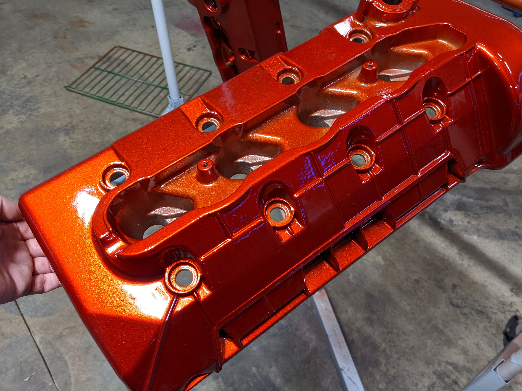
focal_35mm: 27
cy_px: 196
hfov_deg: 65.3
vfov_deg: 51.4
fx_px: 407
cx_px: 261
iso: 95
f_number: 1.73
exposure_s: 1/24
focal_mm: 4.38
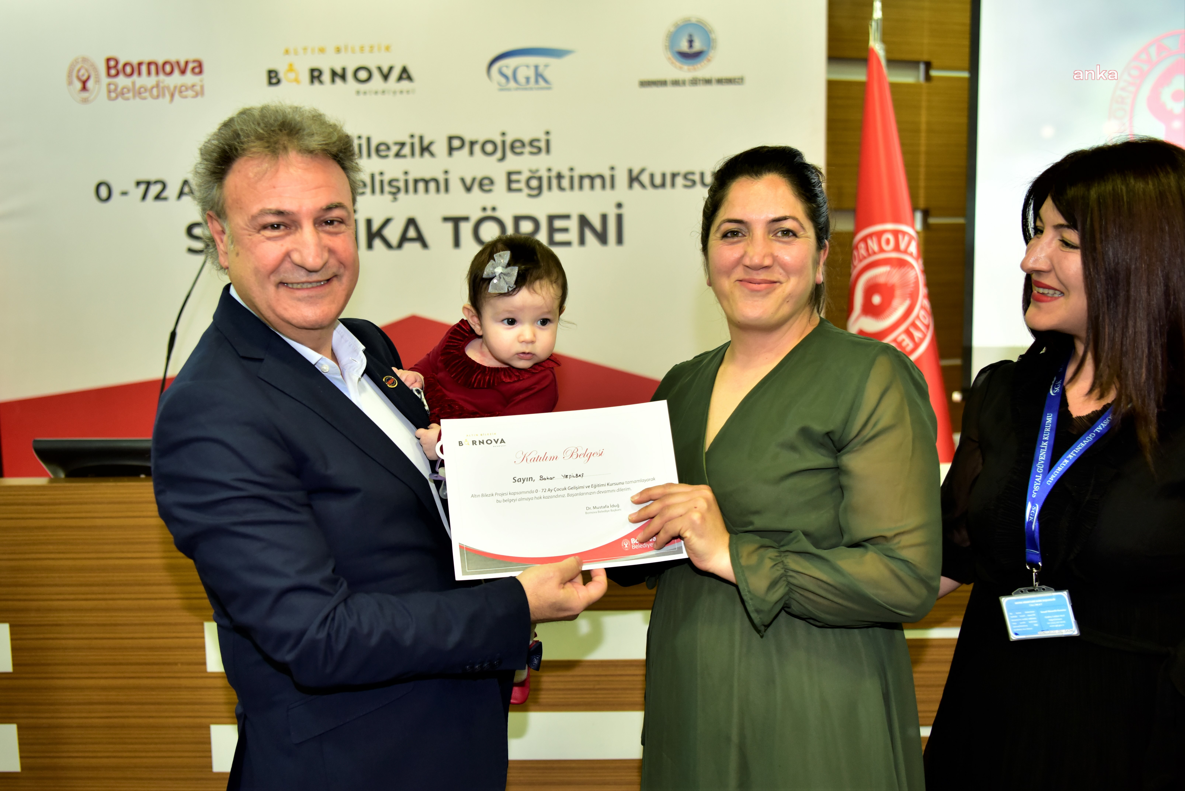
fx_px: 1152
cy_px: 396
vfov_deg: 37.9
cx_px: 592
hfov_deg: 54.4
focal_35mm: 35
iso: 1000
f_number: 2.8
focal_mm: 35
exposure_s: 1/60
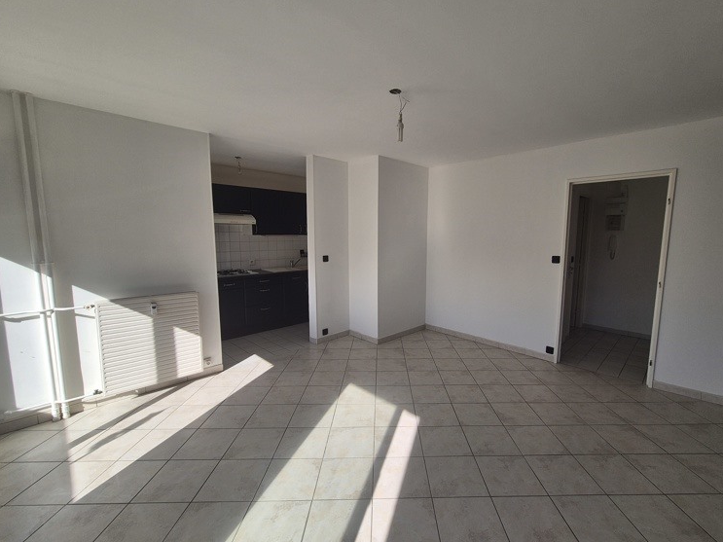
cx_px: 386
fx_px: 292
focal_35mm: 14
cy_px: 273
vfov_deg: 85.7
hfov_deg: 101.9
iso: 50
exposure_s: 1/1216
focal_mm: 2.2
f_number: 2.2
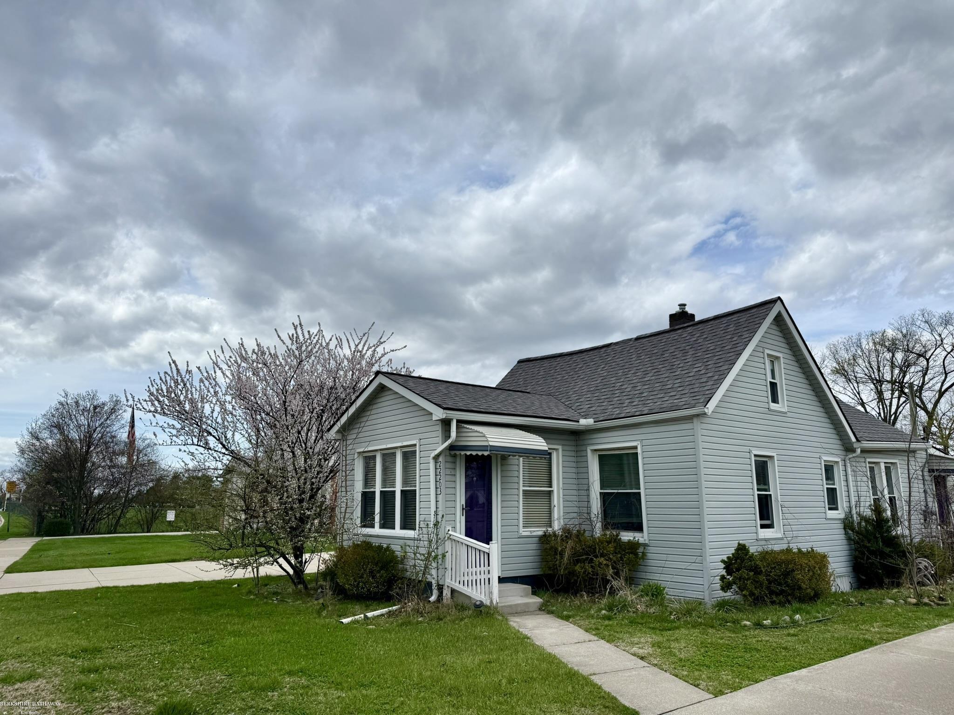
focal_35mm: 24
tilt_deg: +12.3
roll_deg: -0.3
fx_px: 661
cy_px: 358
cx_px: 477
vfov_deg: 56.8
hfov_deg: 71.6
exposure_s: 1/8130
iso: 80
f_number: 1.78
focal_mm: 6.76
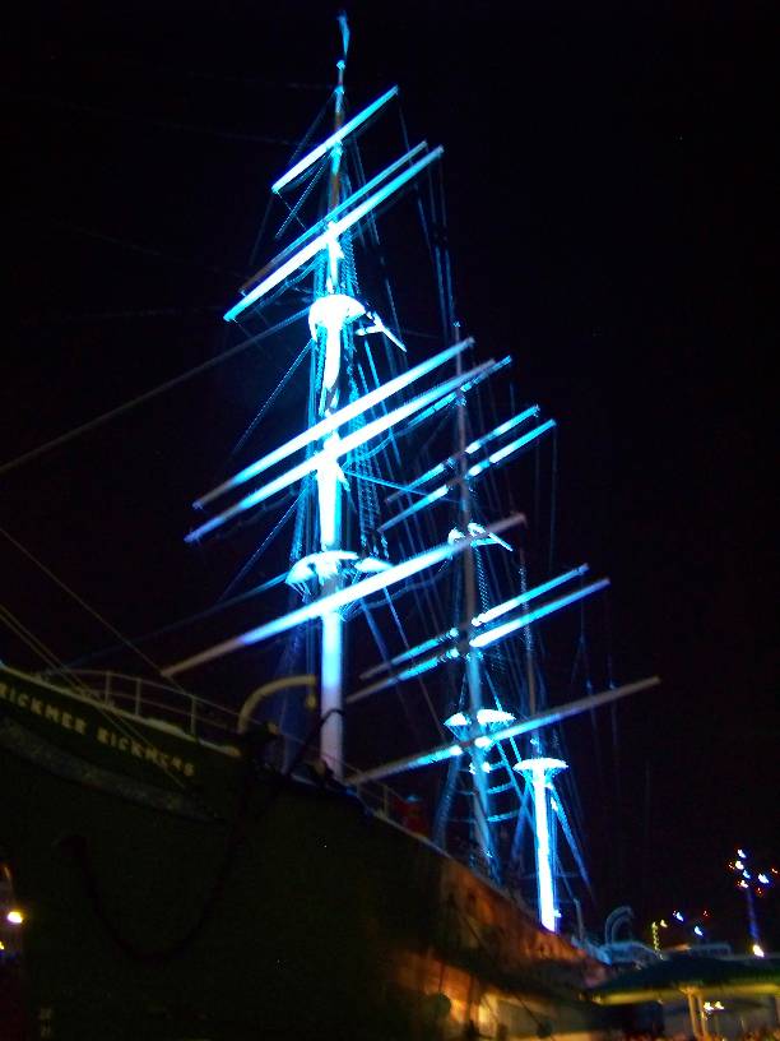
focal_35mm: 36
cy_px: 520
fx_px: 1082
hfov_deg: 39.7
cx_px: 390
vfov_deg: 51.4
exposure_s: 1/2
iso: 400
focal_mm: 5.85
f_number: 2.8
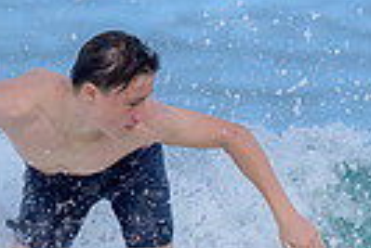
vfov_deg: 0.3
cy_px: 419
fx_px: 40689
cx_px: 457
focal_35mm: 3944
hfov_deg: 0.5
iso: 560
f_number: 6.3
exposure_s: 1/2000
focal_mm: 800
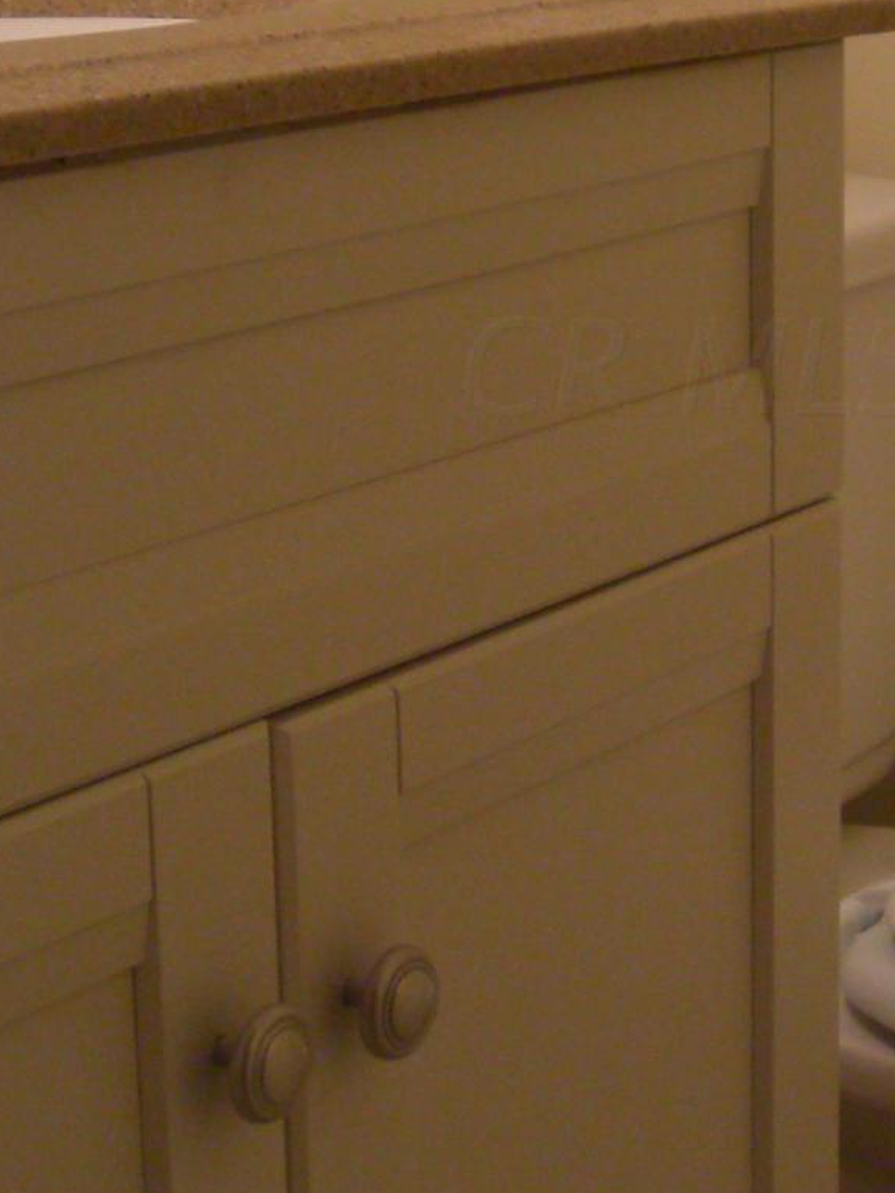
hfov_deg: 14.9
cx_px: 695
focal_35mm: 99
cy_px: 365
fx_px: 3413
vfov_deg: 19.7
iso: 200
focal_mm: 6.2
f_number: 2.7
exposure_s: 1/125
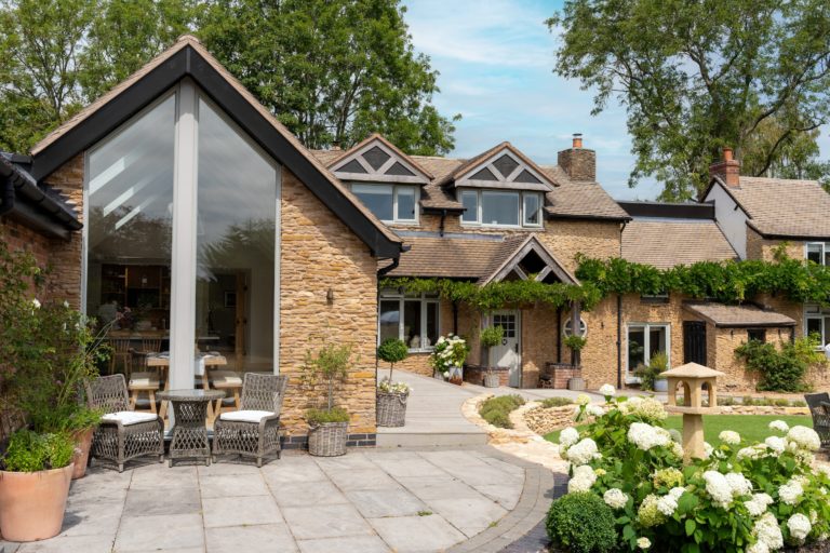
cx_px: 415
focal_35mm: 34
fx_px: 784
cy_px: 276
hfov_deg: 55.8
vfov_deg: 38.9
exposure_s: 1/250
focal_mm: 34
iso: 100
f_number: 8
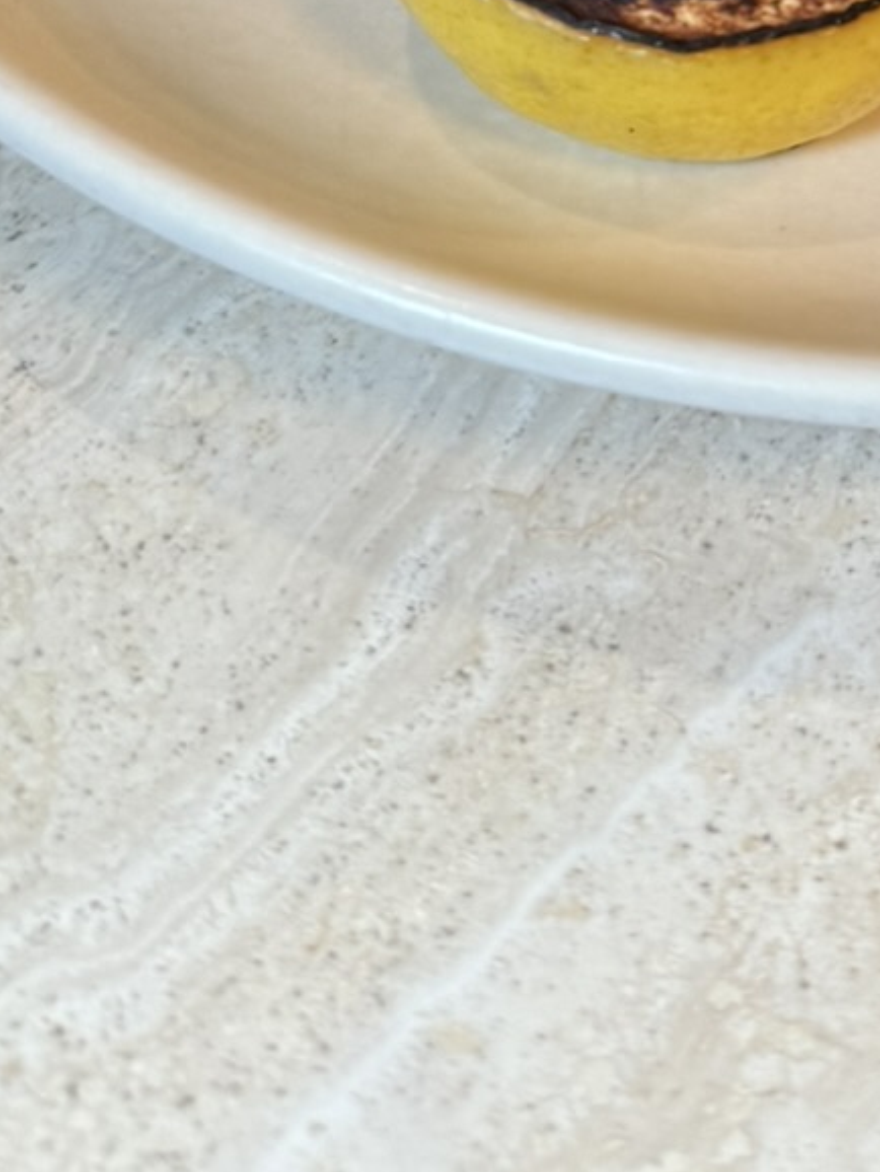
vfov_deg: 19.8
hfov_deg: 16.7
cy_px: -612
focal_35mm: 85
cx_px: 1030
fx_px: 2879
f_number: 1.78
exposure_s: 1/66
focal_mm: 6.76
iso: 200
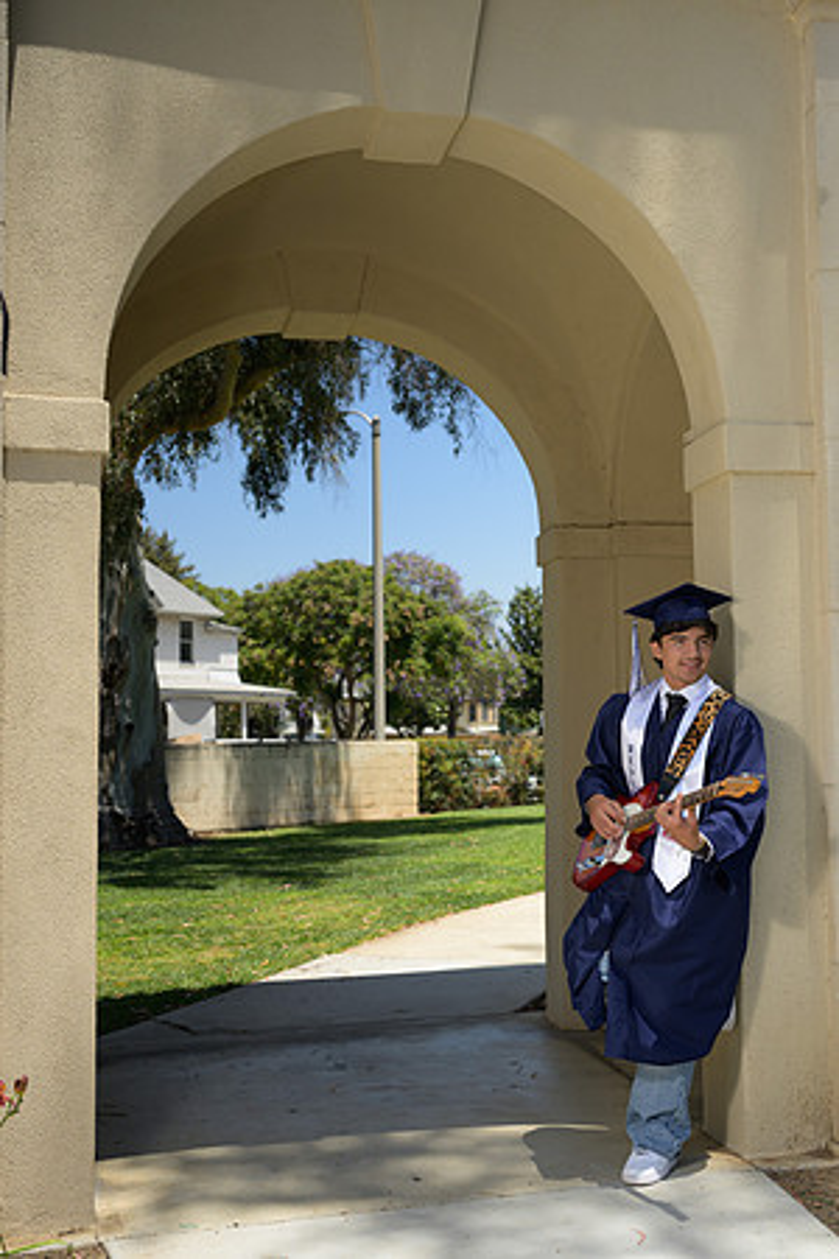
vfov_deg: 46.4
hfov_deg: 31.9
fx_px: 1468
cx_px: 420
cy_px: 630
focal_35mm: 42
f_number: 4
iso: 800
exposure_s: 1/8000
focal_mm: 42
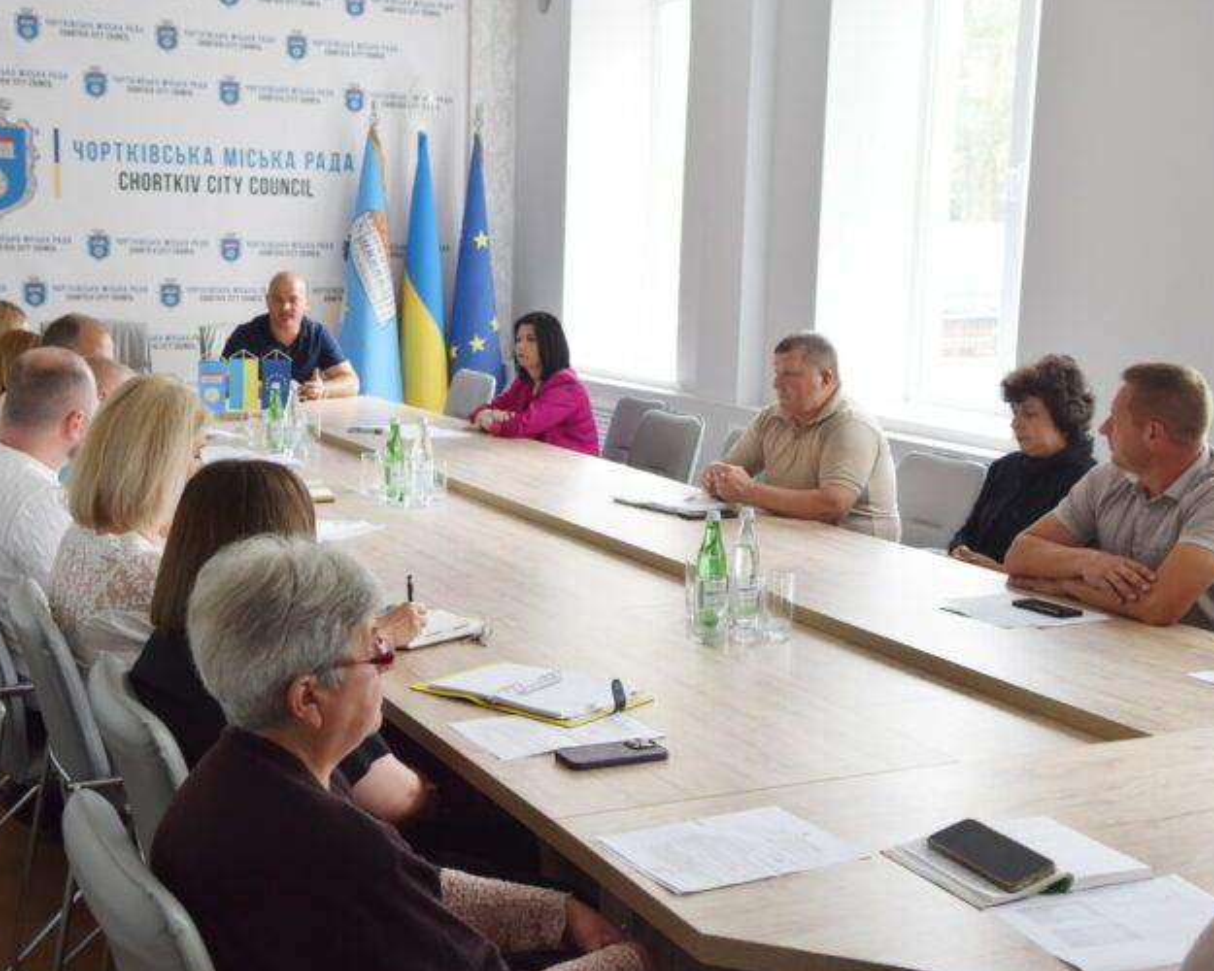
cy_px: 491
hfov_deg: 41.1
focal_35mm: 45
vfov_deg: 33.4
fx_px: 1617
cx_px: 559
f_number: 5
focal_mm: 26
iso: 400
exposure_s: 1/100
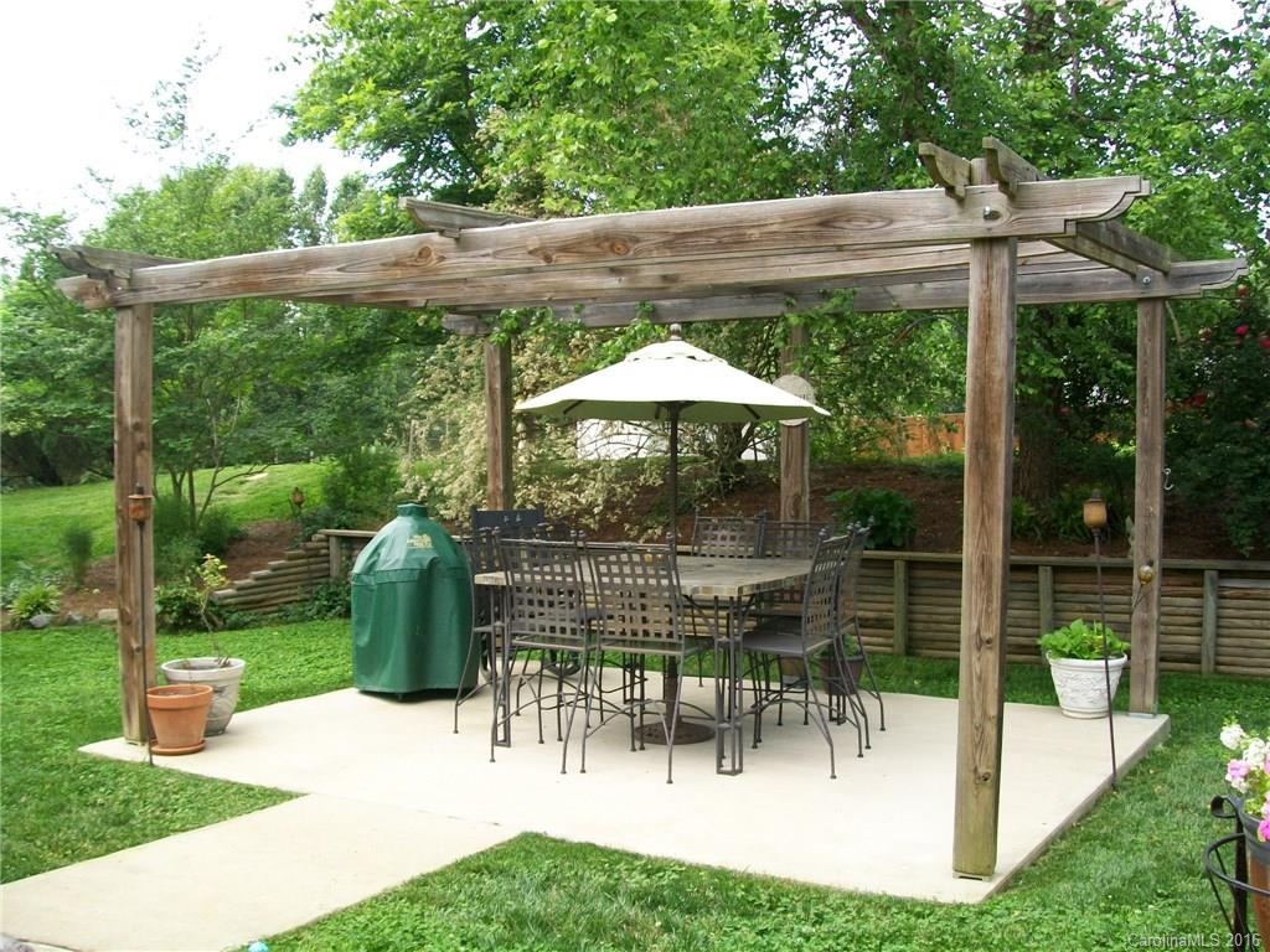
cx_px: 635
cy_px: 476
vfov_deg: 39.7
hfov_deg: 51.4
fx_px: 1321
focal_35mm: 36
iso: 64
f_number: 2.7
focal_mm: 6
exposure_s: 1/80
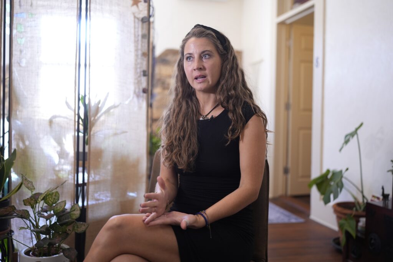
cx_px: 196
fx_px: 382
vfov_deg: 37.9
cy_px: 131
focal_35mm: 35
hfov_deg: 54.4
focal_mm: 35
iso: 640
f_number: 1.4
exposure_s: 1/160
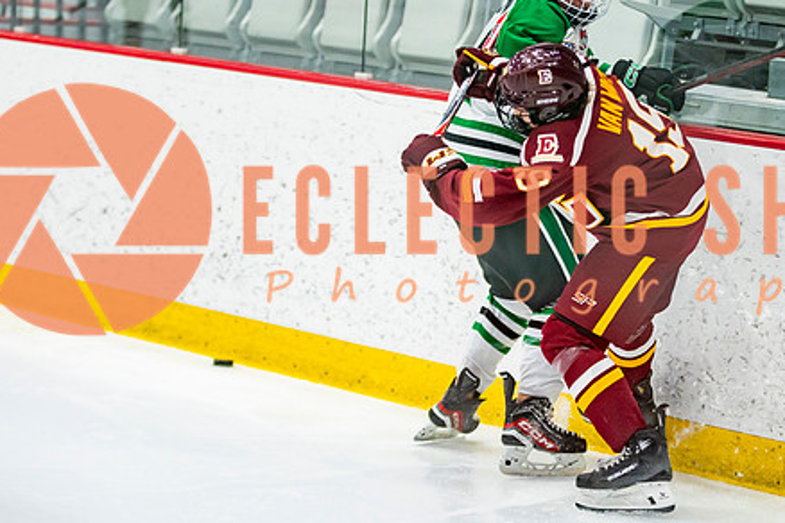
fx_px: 3925
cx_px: 485
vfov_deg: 7.6
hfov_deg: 11.4
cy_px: 163
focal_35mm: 180
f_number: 2.8
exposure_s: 1/640
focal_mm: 102
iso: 1600
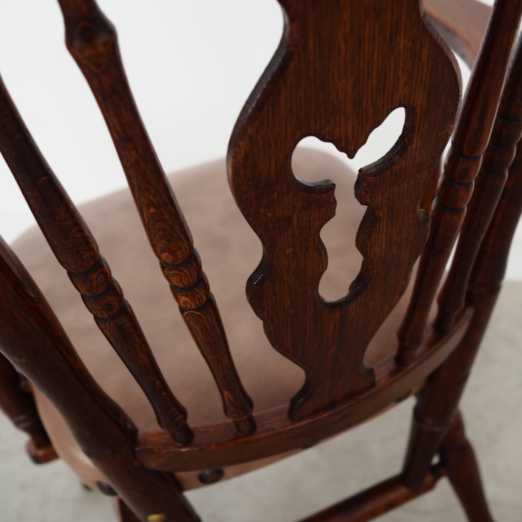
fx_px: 699
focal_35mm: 41
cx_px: 261
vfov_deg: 40.9
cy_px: 260
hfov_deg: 40.9
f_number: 2.5
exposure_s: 1/25
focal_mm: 17
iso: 200
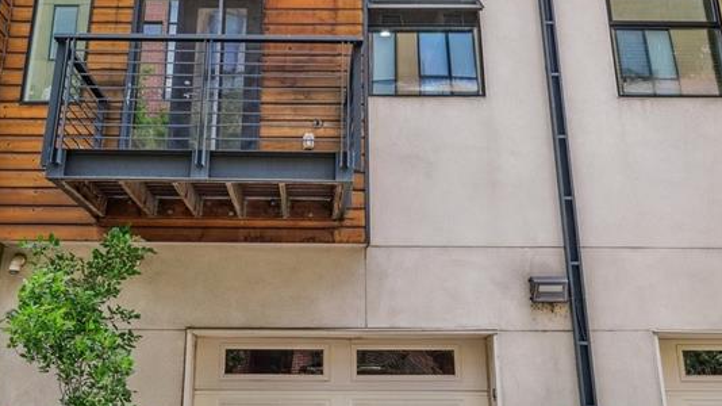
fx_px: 766
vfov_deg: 28.8
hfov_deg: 50.5
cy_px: 64
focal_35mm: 40
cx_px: 355
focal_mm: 17
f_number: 8
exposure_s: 1/125
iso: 400
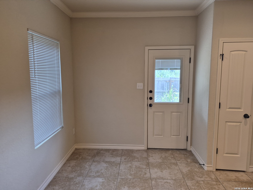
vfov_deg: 58.9
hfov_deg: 73.9
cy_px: 95
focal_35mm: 23
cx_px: 126
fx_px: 168
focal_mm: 5.4
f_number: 1.8
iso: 100
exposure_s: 1/120
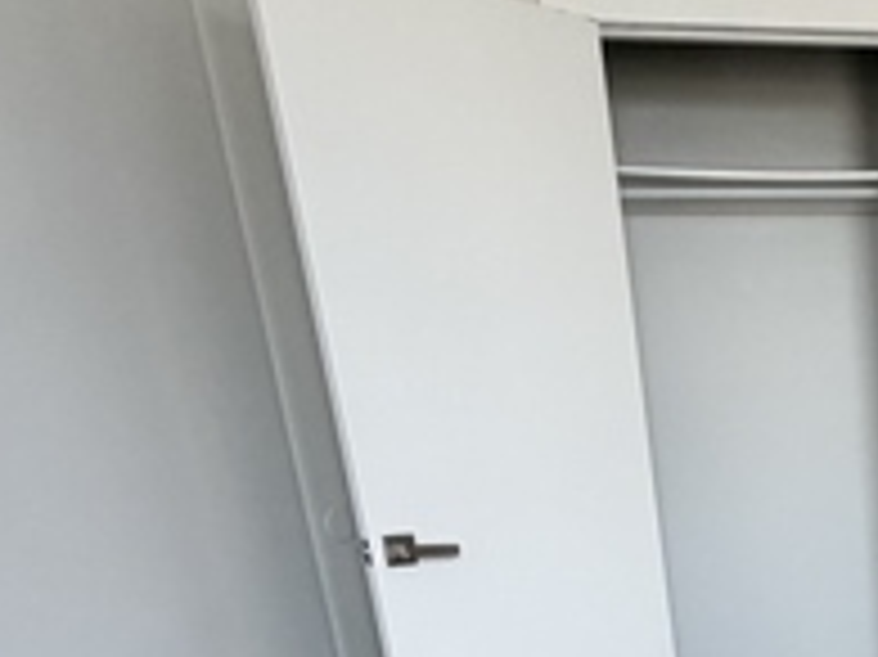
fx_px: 1217
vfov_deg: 26.0
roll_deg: +0.6
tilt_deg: -19.4
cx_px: 1013
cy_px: 844
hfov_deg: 33.4
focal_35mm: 48
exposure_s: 1/121
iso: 160
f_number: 2.2
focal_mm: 2.22
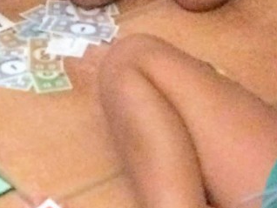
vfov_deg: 8.5
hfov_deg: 11.2
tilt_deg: -32.9
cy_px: 47
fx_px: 1401
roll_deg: +0.6
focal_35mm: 175
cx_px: 39
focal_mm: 4.15
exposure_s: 1/17
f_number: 2.2
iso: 640
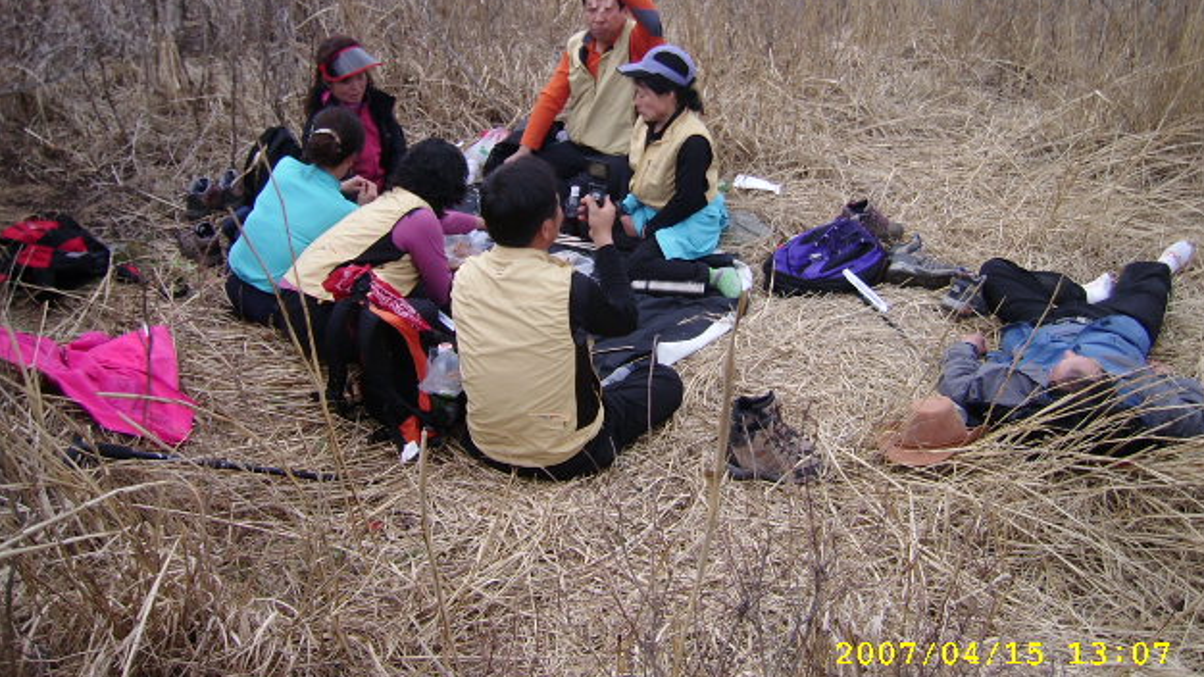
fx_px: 1245
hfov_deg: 51.6
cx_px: 612
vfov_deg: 30.3
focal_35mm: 39
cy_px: 252
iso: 50
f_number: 2.8
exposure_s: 1/648
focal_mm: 5.95
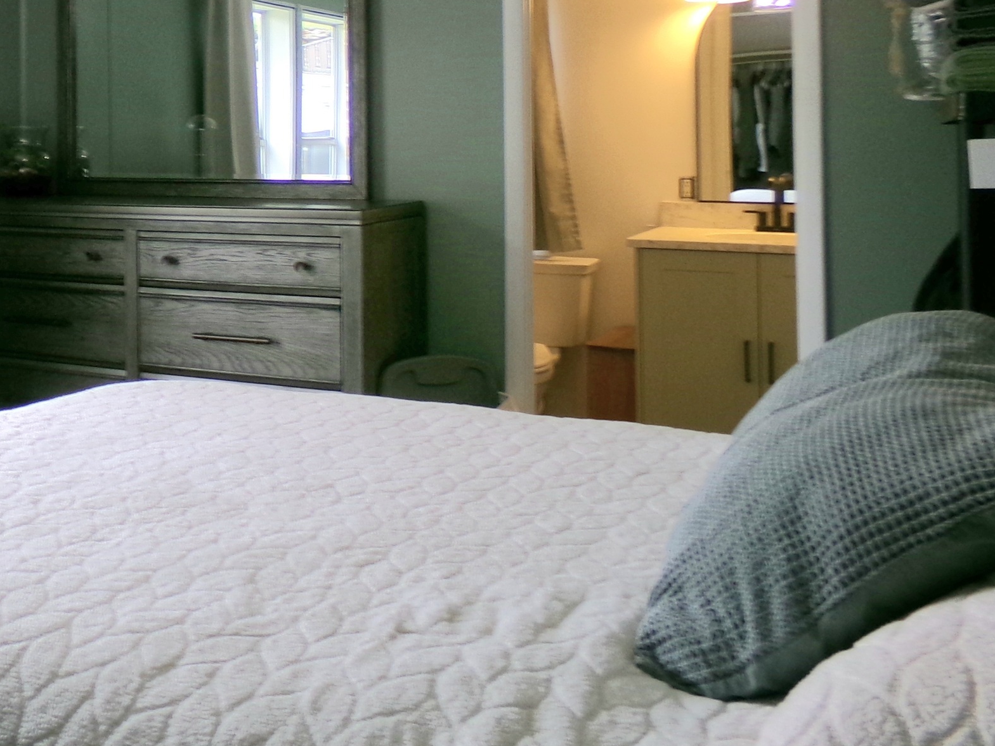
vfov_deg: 29.8
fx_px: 1351
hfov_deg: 38.1
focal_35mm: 47
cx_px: 131
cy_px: 99
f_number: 3.7
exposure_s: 1/38
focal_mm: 4.3
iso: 100
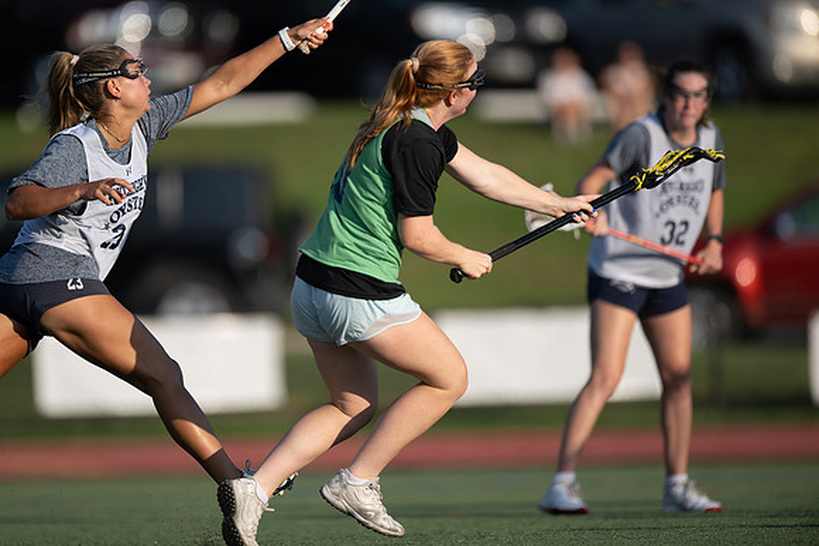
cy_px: 242
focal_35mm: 454
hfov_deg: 4.5
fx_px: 10340
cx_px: 359
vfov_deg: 3.0
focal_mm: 400
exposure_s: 1/2000
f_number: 2.8
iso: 160
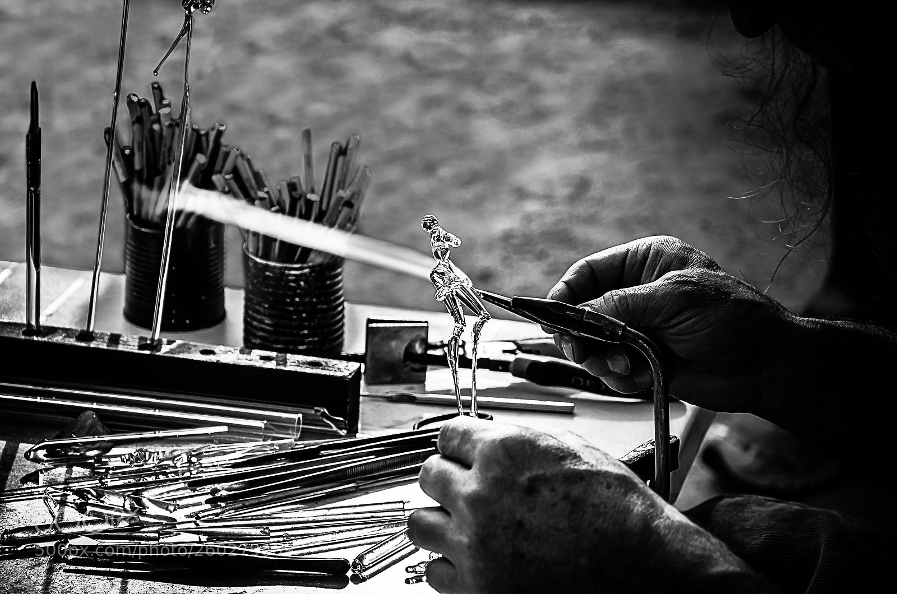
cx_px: 448
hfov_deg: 13.1
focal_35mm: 158
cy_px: 297
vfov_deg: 8.7
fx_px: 3917
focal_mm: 105
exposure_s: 1/500
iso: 220
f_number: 8
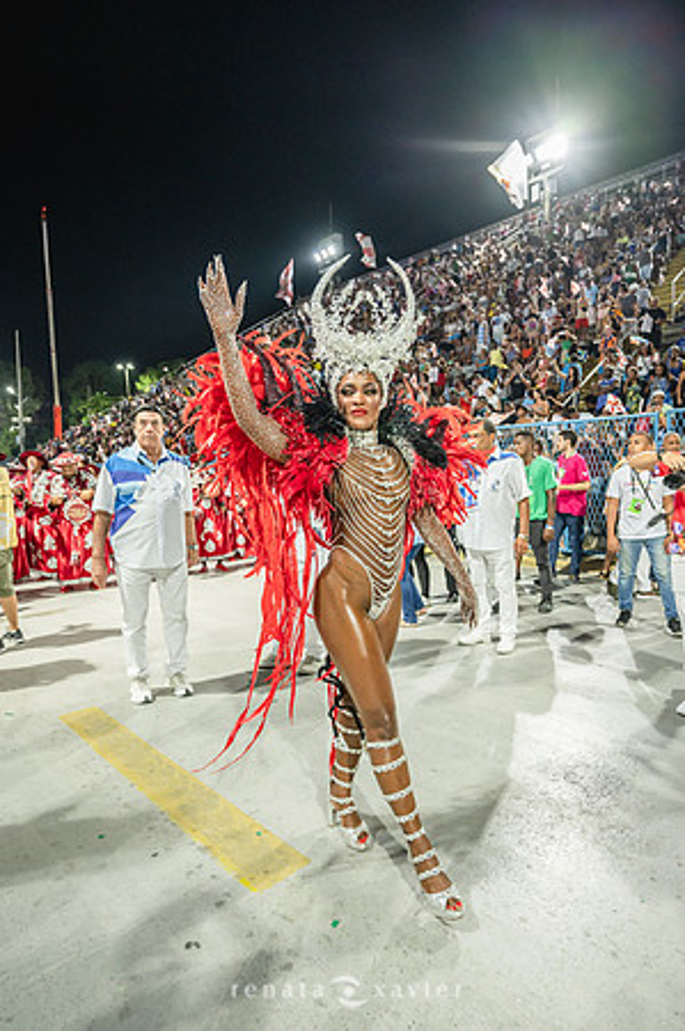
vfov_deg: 82.6
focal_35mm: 20
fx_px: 586
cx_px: 342
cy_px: 516
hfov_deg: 60.6
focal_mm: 20.5
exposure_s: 1/320
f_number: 4
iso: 2200
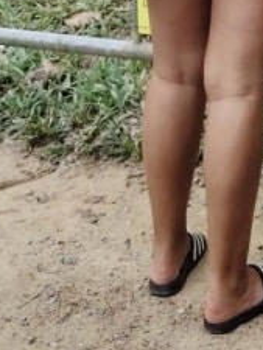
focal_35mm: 128
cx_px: 526
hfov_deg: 10.6
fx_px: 1295
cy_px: -443
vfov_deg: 12.6
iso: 644
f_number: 1.75
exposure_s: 1/900
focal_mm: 5.25
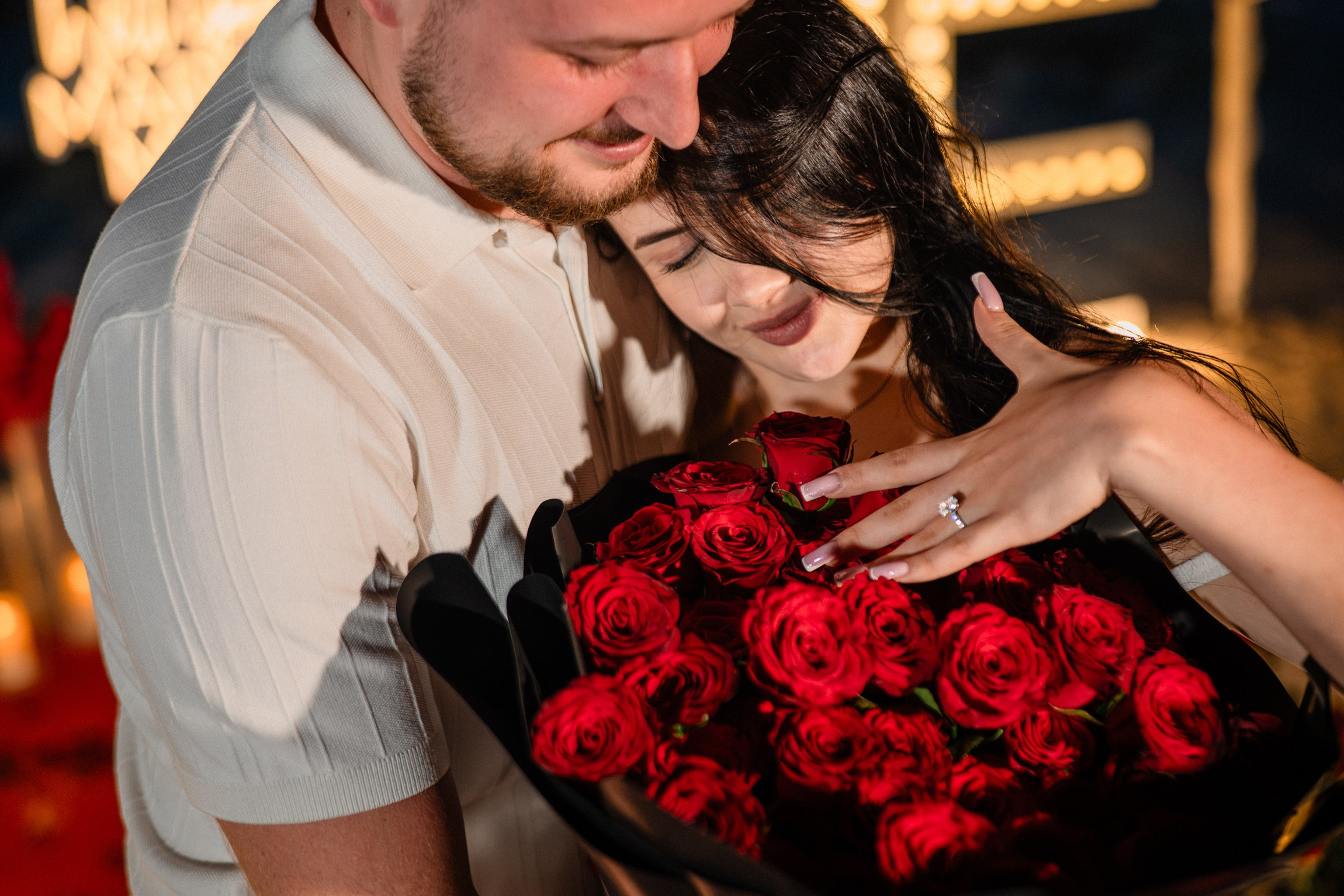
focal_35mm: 53
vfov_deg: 25.5
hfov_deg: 37.4
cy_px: 447
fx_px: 1983
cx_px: 648
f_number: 2.2
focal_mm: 50
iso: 1600
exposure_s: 1/320
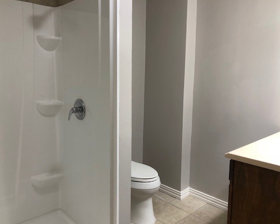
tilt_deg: -7.7
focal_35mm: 30
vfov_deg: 48.5
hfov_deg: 58.8
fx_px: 249
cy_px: 114
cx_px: 144
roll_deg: -0.1
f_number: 1.8
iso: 40
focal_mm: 4
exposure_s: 1/24
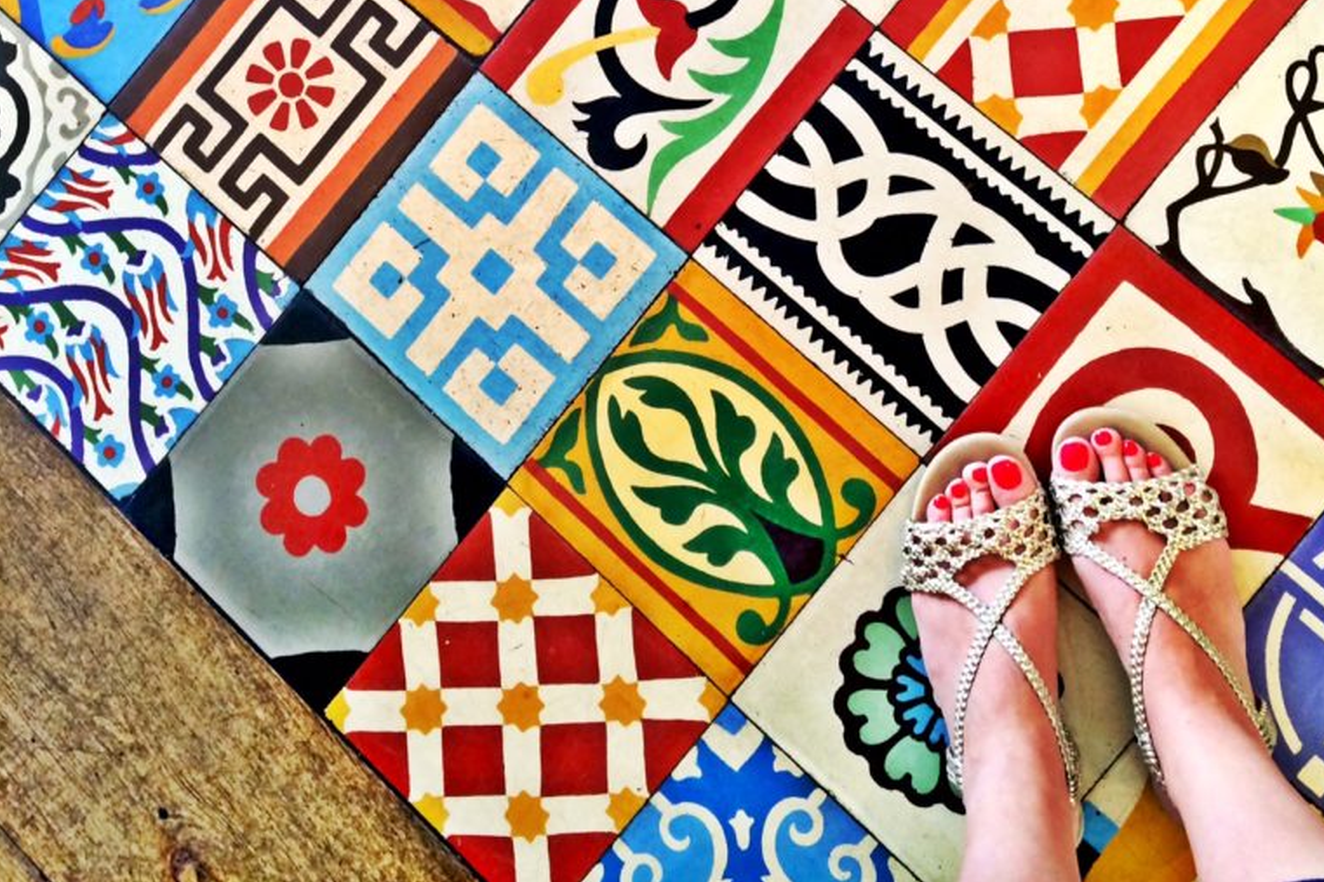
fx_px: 1544
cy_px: -5
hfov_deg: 46.4
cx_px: 661
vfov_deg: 29.7
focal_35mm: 42
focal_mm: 4.12
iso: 125
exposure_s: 1/33
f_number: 2.2
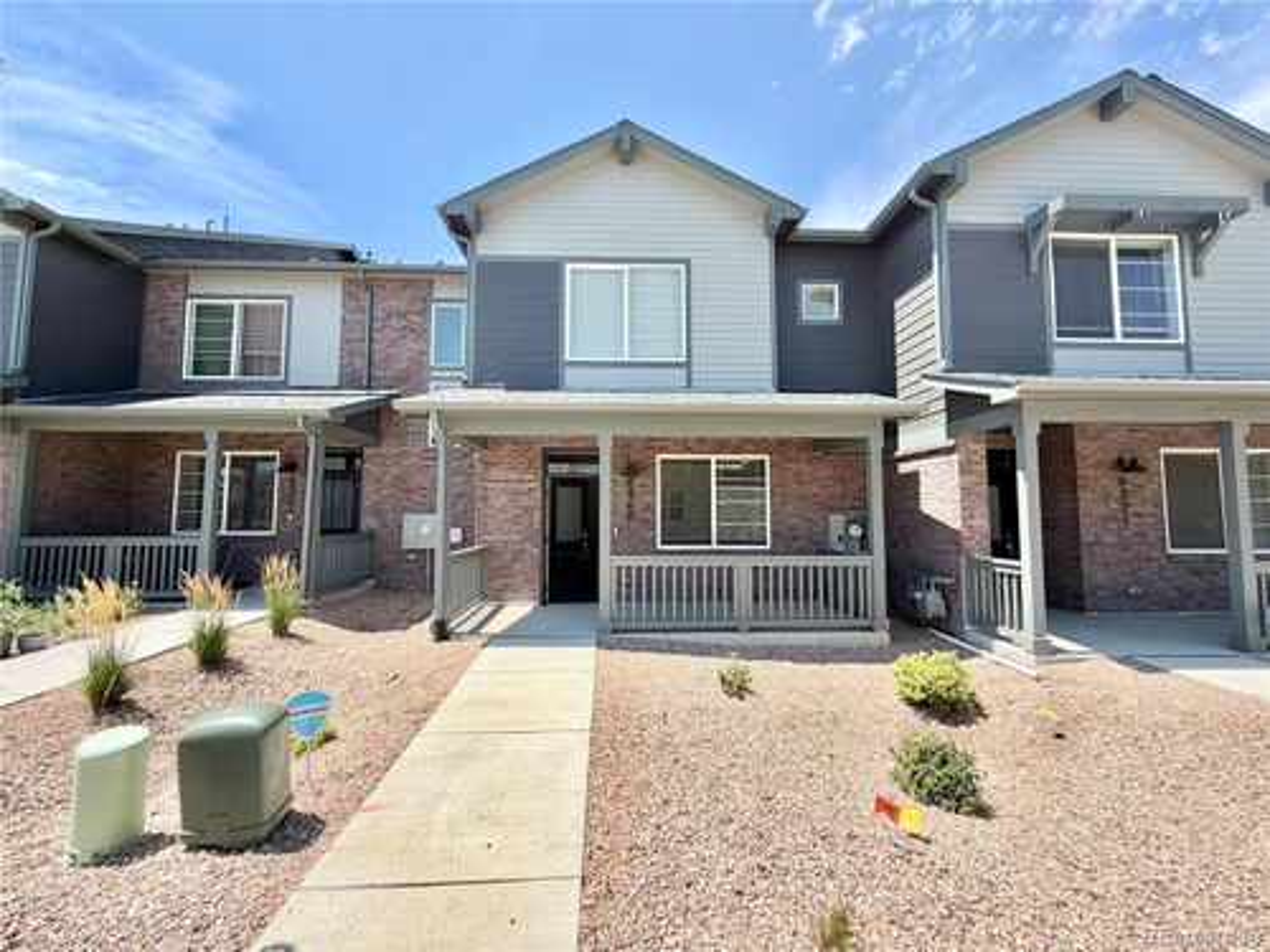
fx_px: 514
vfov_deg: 85.7
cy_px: 476
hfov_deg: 102.1
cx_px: 635
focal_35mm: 14
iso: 25
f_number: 2.2
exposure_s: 1/770
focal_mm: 2.22
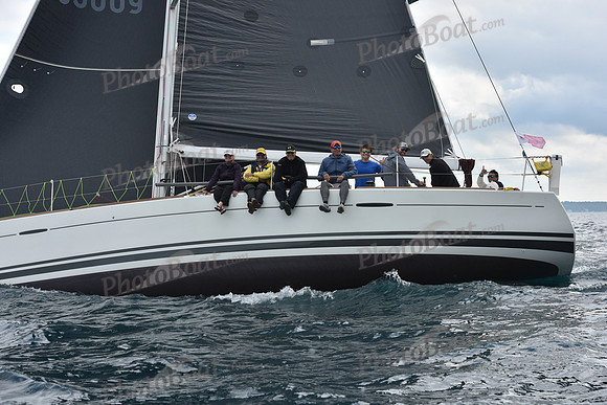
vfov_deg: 19.5
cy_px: 202
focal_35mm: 70
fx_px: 1180
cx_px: 304
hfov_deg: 28.8
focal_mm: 70
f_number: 8
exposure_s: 1/800
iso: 400
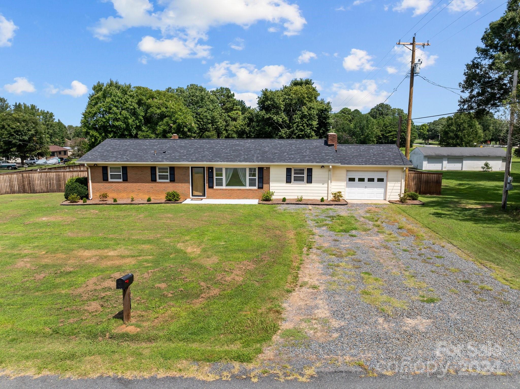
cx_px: 260
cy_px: 194
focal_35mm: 24
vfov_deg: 56.8
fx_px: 360
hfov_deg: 71.6
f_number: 2.8
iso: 100
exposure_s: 1/500
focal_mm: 12.29
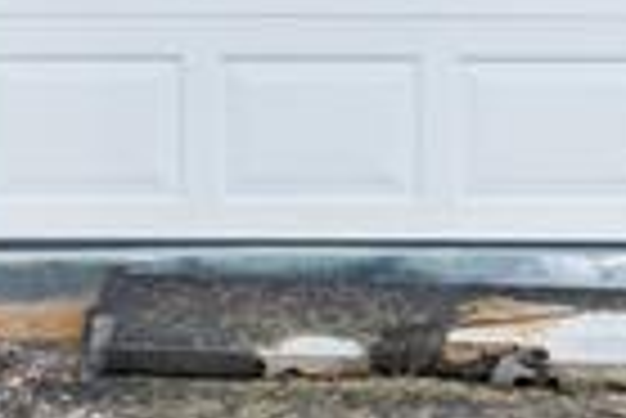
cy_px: -9
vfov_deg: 13.1
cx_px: 441
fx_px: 1793
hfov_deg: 19.7
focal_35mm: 103
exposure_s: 1/100
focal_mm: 14
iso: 400
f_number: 10
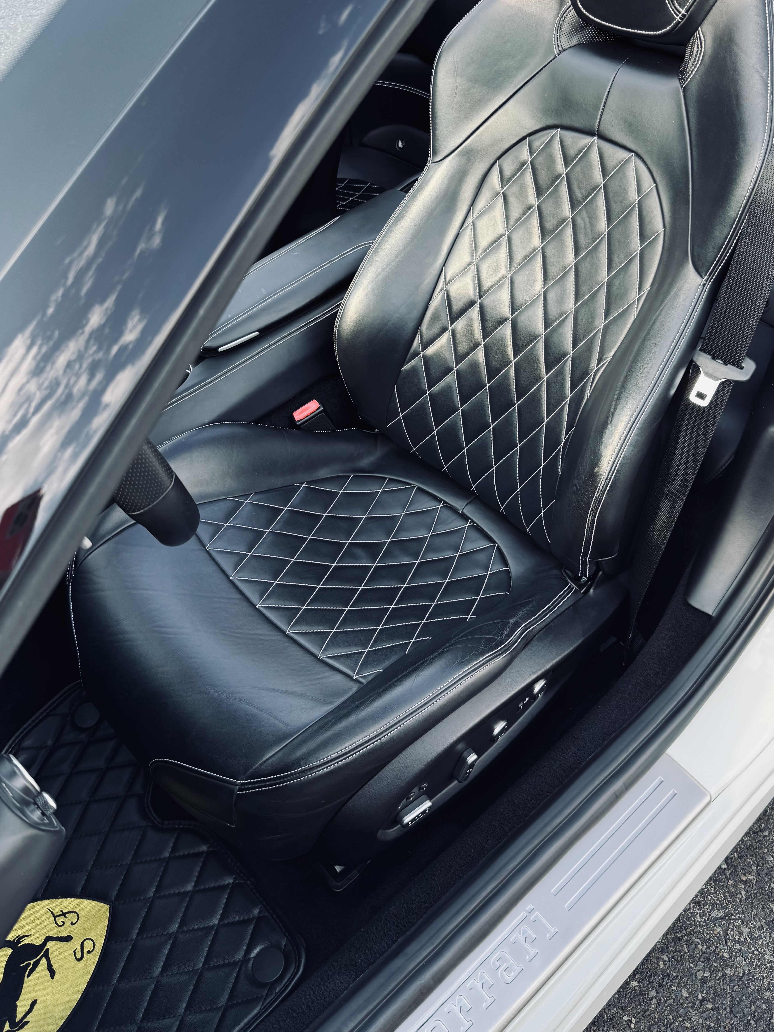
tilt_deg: -40.5
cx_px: 400
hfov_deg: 46.8
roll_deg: +2.7
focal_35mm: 30
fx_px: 894
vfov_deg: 59.5
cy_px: 415
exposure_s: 1/243
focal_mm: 6.76
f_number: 1.78
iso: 64
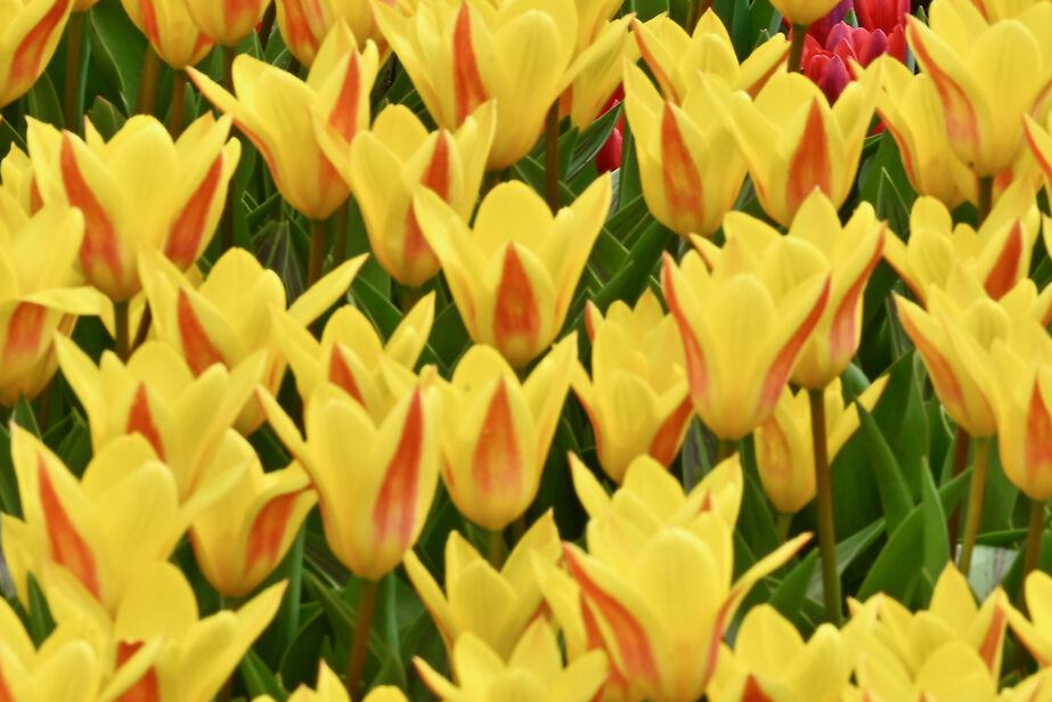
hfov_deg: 4.0
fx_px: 15199
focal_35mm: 520
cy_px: -185
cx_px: 1012
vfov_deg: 2.6
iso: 100
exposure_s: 1/20
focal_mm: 200
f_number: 27
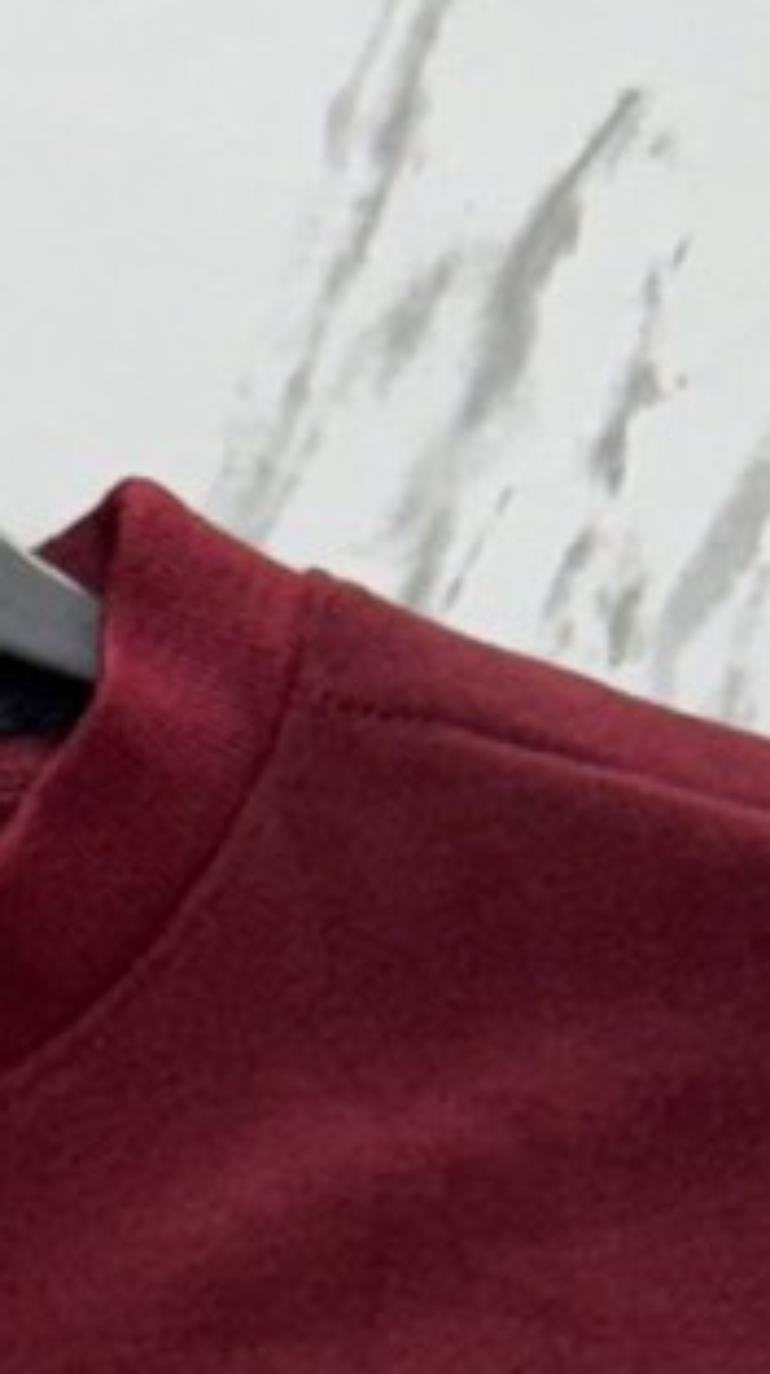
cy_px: 2512
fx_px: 12738
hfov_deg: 3.4
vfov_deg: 6.0
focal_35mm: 350
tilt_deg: -62.0
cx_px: -641
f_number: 1.78
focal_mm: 6.76
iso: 64
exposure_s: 1/100
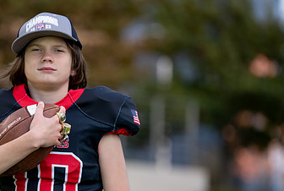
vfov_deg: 4.9
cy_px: 130
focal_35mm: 284
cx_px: 58
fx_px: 2246
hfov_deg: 7.2
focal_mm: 153
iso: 100
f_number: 2.8
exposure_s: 1/500
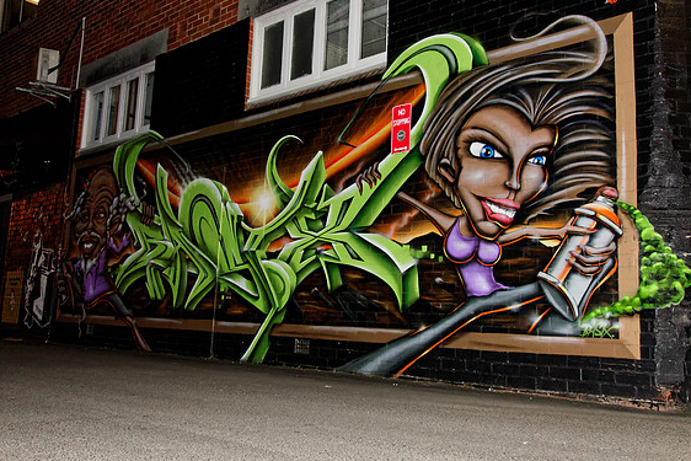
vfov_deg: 41.1
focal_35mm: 32
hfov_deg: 58.7
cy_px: 229
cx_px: 352
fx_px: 614
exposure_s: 1/30
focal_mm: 11.46
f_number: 2.5
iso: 800
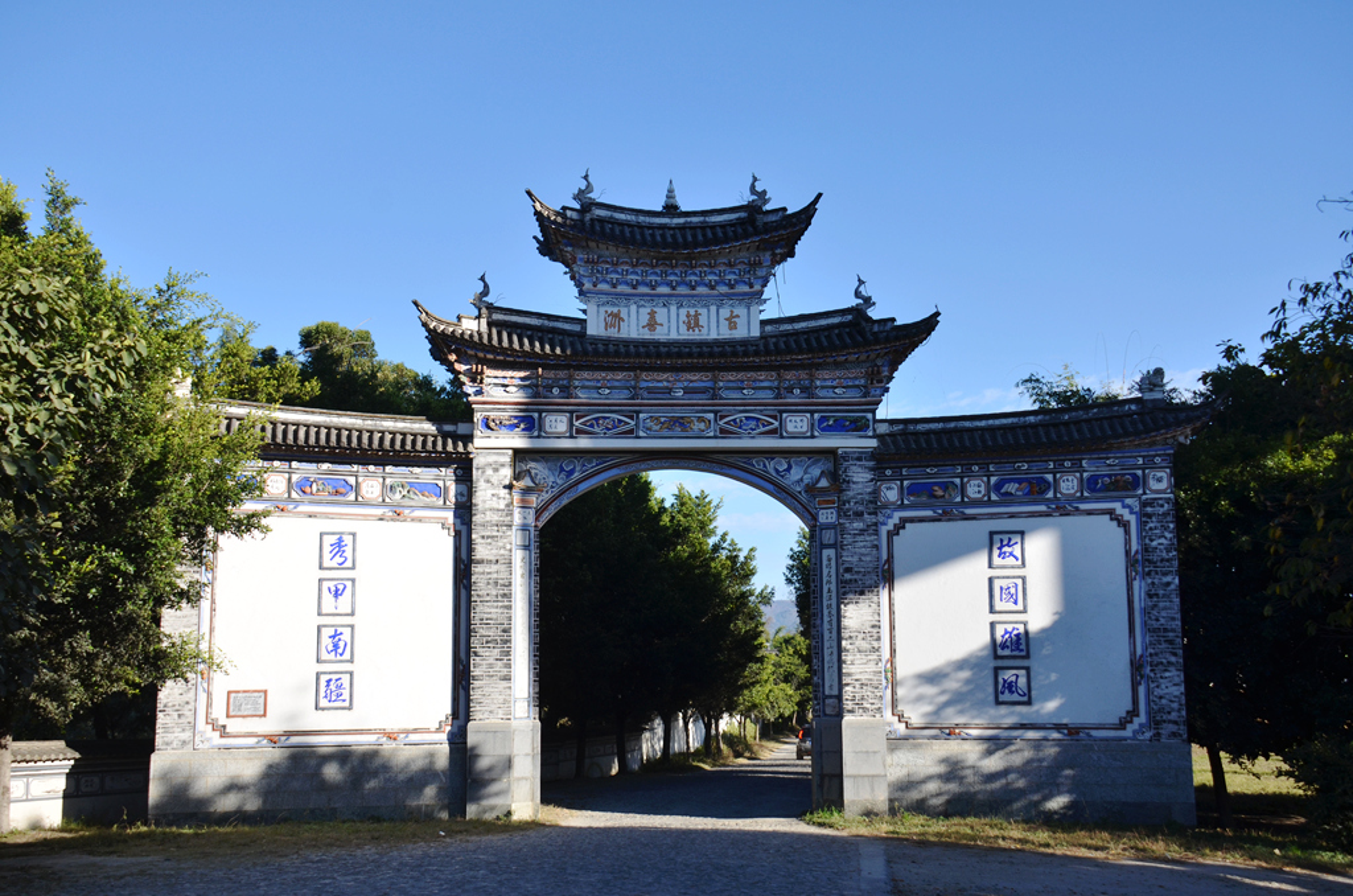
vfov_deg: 31.7
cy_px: 448
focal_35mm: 42
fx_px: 1575
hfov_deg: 46.5
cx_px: 676
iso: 250
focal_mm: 28
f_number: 7.1
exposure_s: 1/640
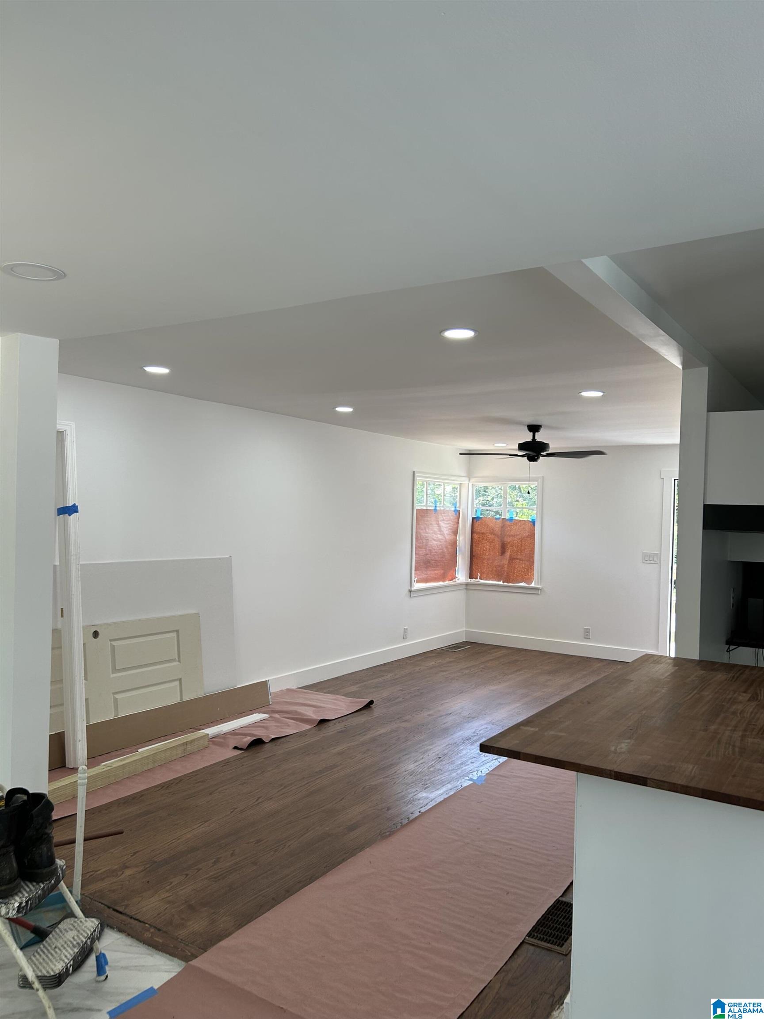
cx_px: 382
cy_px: 510
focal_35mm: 26
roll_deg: -1.6
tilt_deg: -0.1
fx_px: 765
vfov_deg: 67.3
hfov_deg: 53.1
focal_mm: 5.7
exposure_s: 1/120
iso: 40
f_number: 1.5
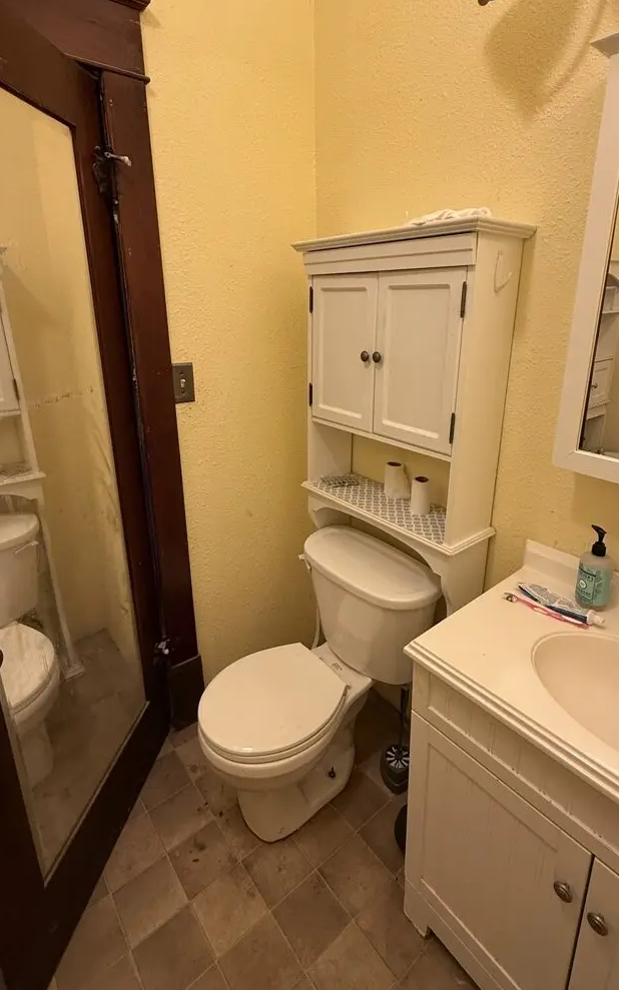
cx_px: 327
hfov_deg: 64.9
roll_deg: +0.1
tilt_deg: -16.2
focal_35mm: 18
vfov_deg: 90.9
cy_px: 450
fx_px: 486
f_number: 2.2
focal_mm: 2.22
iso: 250
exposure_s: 1/60
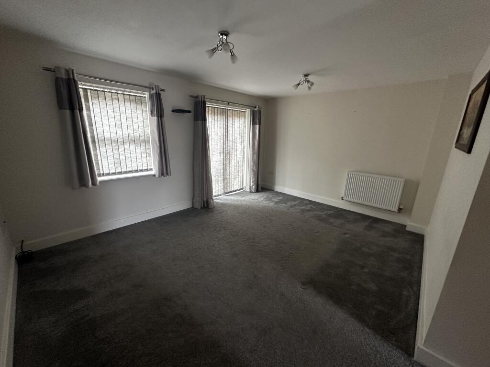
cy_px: 184
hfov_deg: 102.1
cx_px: 245
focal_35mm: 14
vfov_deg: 85.7
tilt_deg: -13.7
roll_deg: -1.5
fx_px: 198
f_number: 2.2
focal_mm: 2.22
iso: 320
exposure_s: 1/62
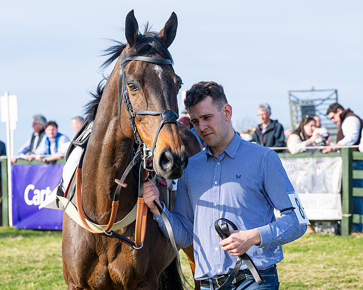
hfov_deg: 13.1
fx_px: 1583
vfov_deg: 10.5
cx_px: 189
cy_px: 111
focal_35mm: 147
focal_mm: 70
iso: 200
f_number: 4.5
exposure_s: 1/1000
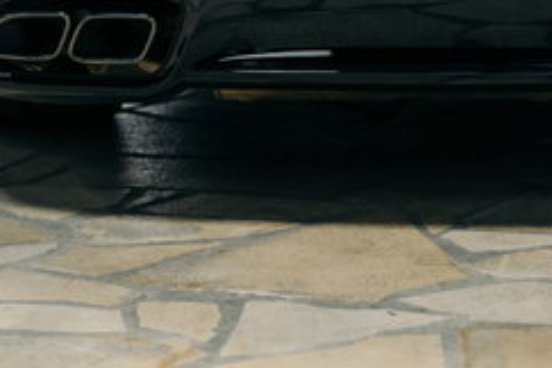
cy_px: -109
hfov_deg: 12.9
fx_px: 2422
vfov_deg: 8.6
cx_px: 437
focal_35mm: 158
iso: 250
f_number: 1.8
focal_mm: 50
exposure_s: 1/125
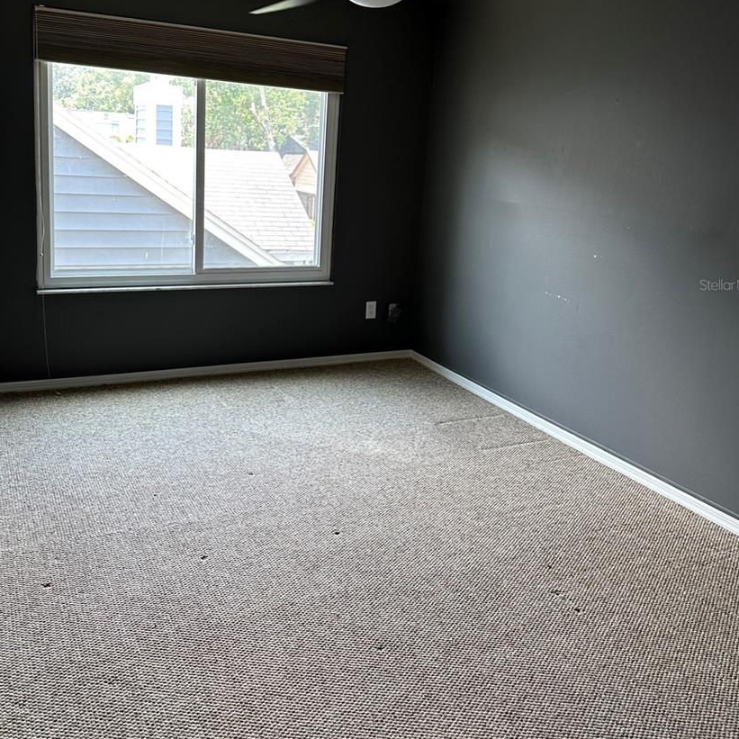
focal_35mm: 31
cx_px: 358
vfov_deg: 52.1
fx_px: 749
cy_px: 284
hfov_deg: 52.5
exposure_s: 1/120
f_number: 1.78
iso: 125
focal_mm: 6.86
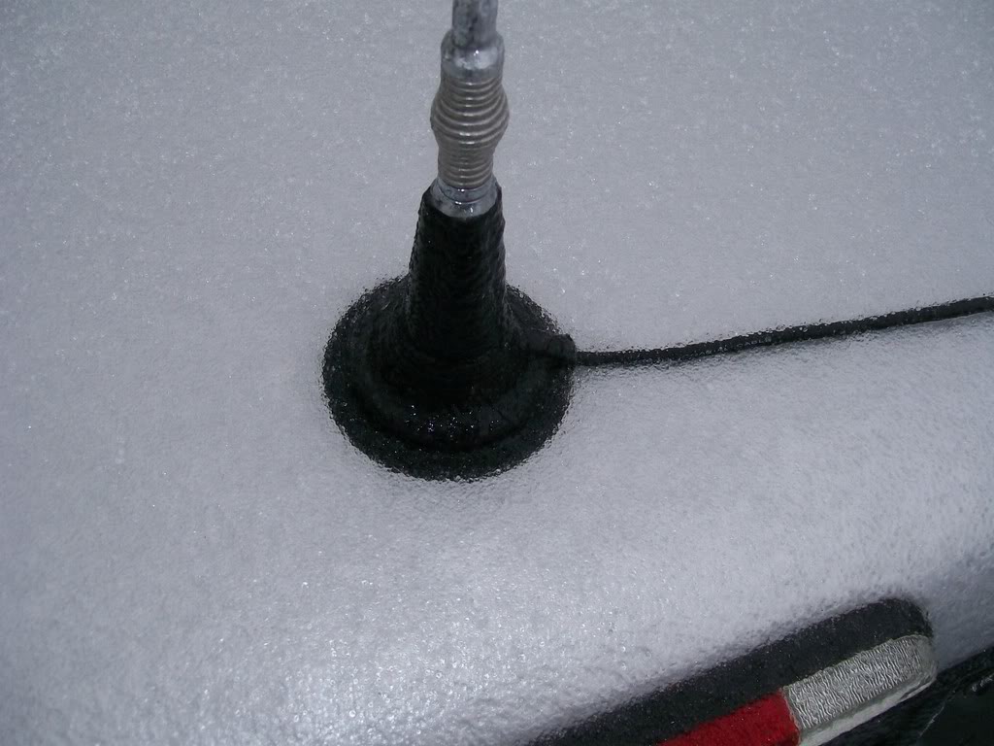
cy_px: 373
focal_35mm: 36
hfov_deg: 51.4
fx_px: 1034
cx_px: 497
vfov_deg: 39.7
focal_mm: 6
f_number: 2.7
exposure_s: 1/415
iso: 80
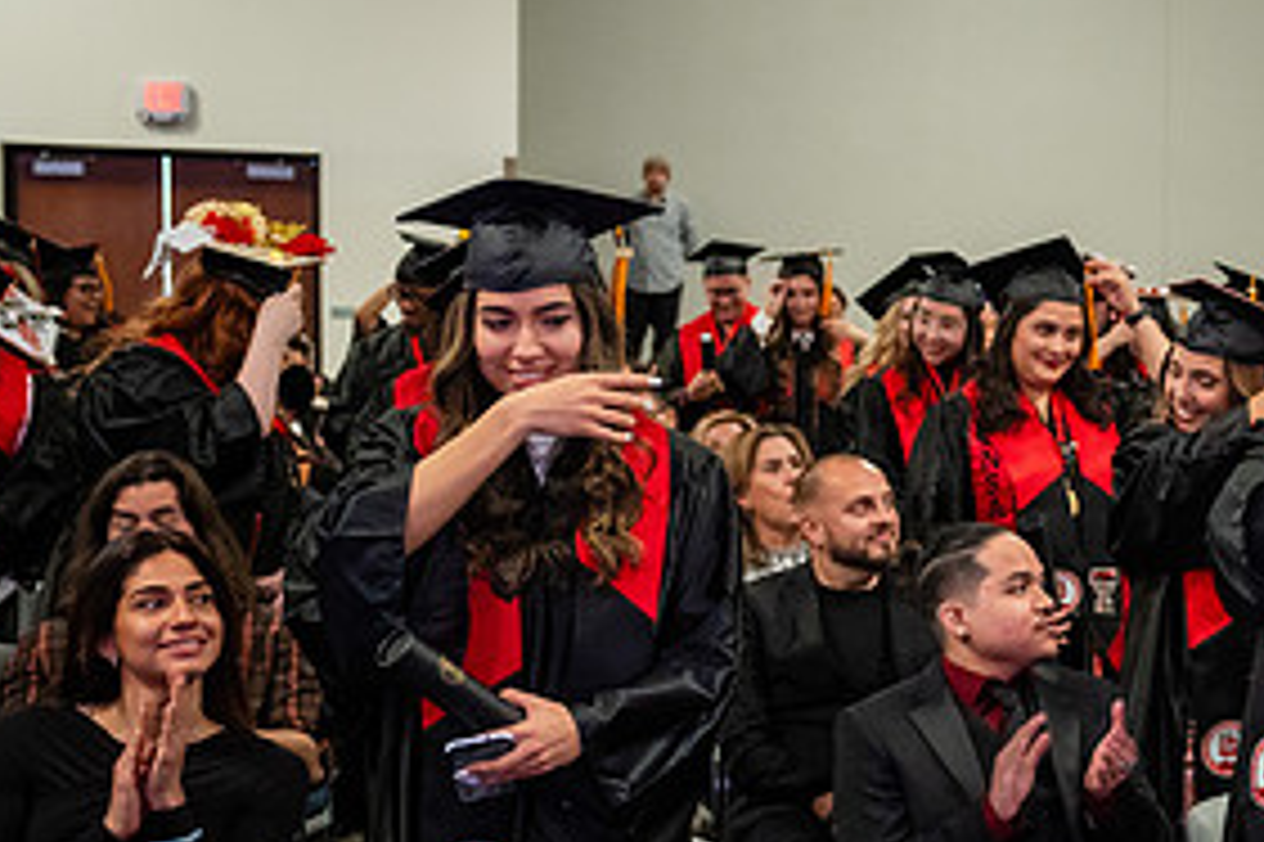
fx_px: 2772
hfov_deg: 24.1
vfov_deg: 17.2
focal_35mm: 79
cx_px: 1373
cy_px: 490
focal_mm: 31
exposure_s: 1/200
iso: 2500
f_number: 2.8
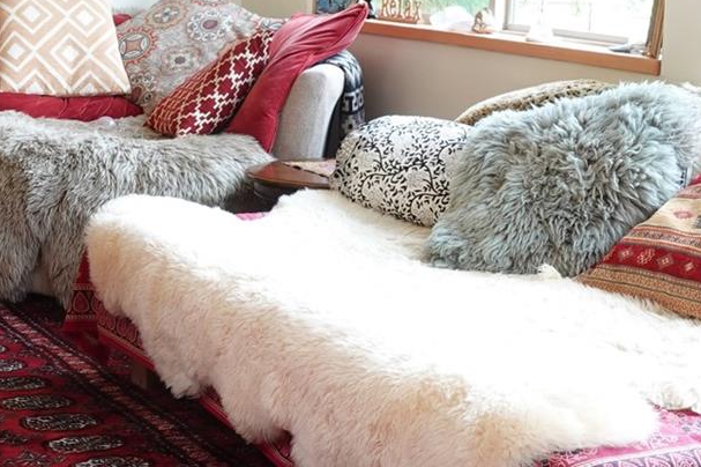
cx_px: 125
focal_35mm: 81
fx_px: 1576
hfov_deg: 24.6
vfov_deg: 16.7
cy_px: 72
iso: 125
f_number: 6.3
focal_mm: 9.4
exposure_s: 1/6
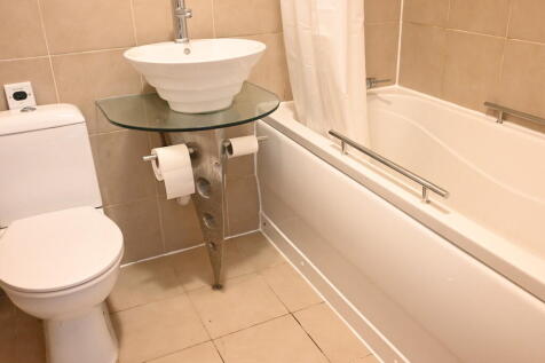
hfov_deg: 57.2
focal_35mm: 33
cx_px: 272
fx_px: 499
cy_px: 182
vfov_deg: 39.9
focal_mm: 22
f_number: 4
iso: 1000
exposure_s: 1/8
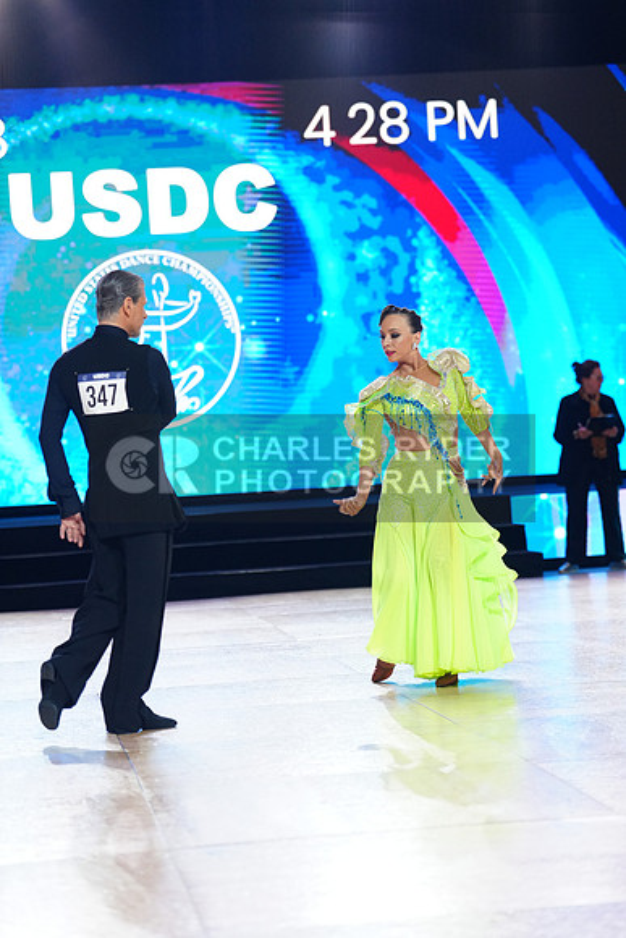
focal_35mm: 94
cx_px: 313
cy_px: 469
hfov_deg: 14.6
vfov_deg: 21.7
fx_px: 2450
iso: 2000
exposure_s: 1/500
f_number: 2.8
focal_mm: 94
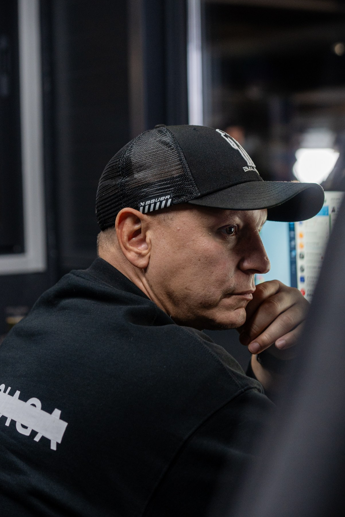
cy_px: 253
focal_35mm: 81
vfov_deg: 25.1
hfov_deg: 16.9
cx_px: 184
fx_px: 1164
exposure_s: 1/125
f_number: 2.8
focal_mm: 51.3
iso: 640
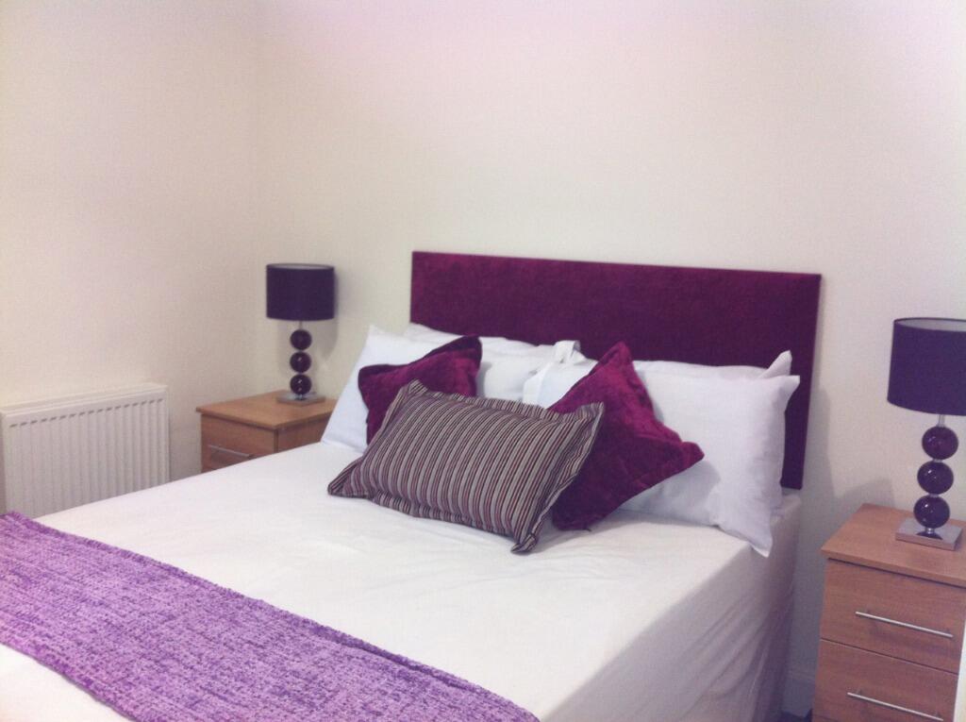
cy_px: 361
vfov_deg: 40.6
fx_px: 975
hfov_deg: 52.7
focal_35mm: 35
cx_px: 483
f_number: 2.8
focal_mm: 3.85
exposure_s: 1/15
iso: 160
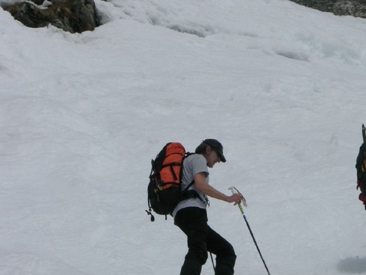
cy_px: 183
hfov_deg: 7.4
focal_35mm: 266
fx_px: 2812
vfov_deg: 5.6
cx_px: 315
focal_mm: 34.7
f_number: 7.7
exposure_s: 1/750
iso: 50
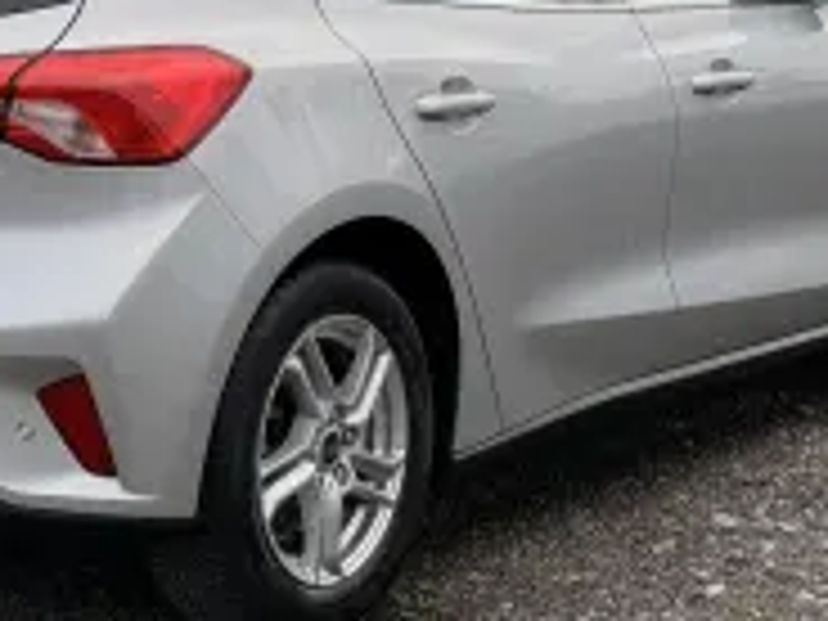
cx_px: 207
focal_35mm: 94
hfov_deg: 20.7
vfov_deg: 15.7
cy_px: 153
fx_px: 2248
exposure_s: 1/5587
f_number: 1.78
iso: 64
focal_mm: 6.76
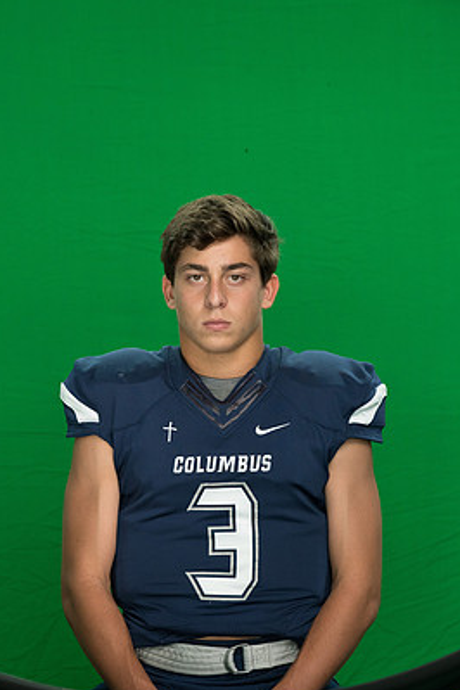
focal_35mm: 169
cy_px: 342
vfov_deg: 12.2
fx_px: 3239
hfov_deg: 8.1
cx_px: 211
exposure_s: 1/100
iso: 6400
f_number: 8
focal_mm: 150
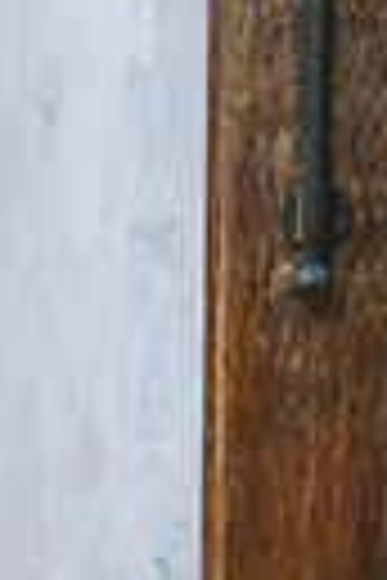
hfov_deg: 6.0
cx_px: -864
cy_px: 742
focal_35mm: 207
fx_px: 3338
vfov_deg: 9.8
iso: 2000
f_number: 2.8
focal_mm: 46
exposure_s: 1/2000
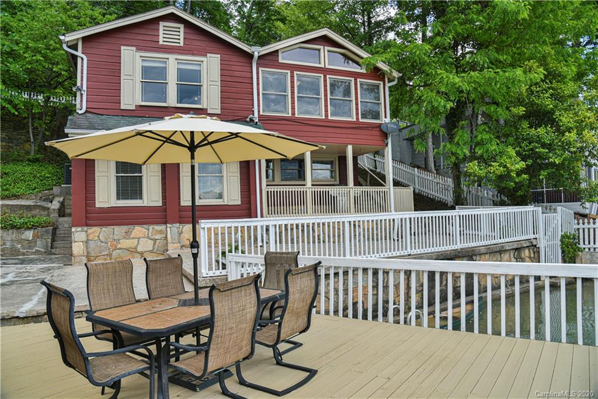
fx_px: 399
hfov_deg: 73.7
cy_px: 200
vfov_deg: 53.1
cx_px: 299
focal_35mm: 24
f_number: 7.1
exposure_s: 1/200
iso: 400
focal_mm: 24
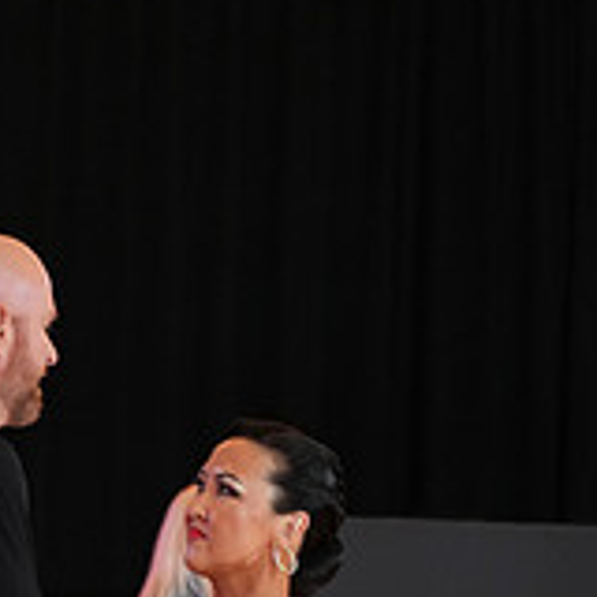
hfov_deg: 5.4
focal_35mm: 323
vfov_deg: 5.4
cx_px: 43
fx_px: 6302
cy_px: 847
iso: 2000
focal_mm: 105
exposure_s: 1/160
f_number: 4
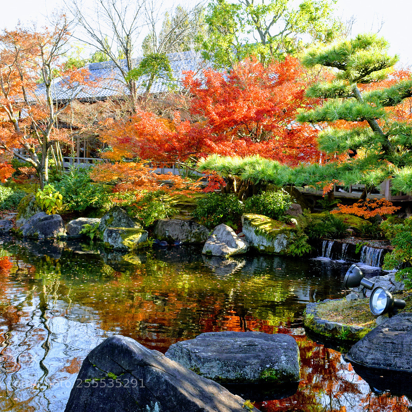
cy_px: 206
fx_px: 781
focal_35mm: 58
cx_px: 253
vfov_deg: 29.6
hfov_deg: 29.5
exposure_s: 1/200
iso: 400
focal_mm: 30
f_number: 7.1
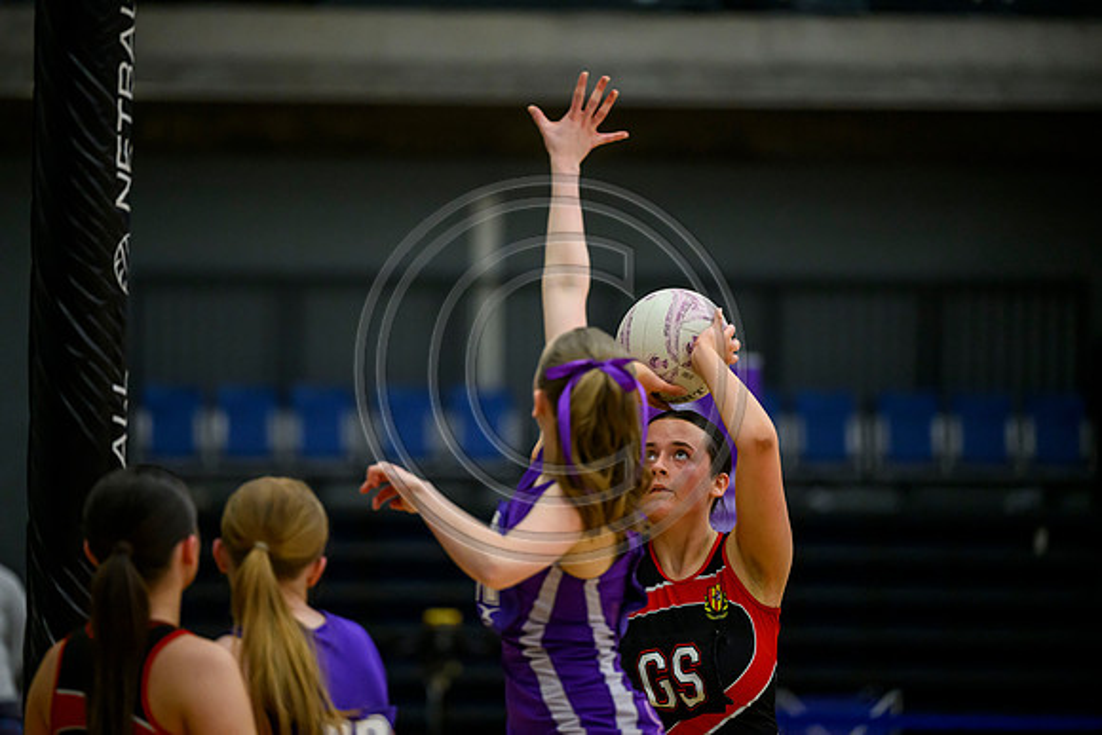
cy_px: 368
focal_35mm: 200
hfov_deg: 10.3
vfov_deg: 6.9
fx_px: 6123
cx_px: 551
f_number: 2.8
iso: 5000
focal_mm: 200
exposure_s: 1/1000
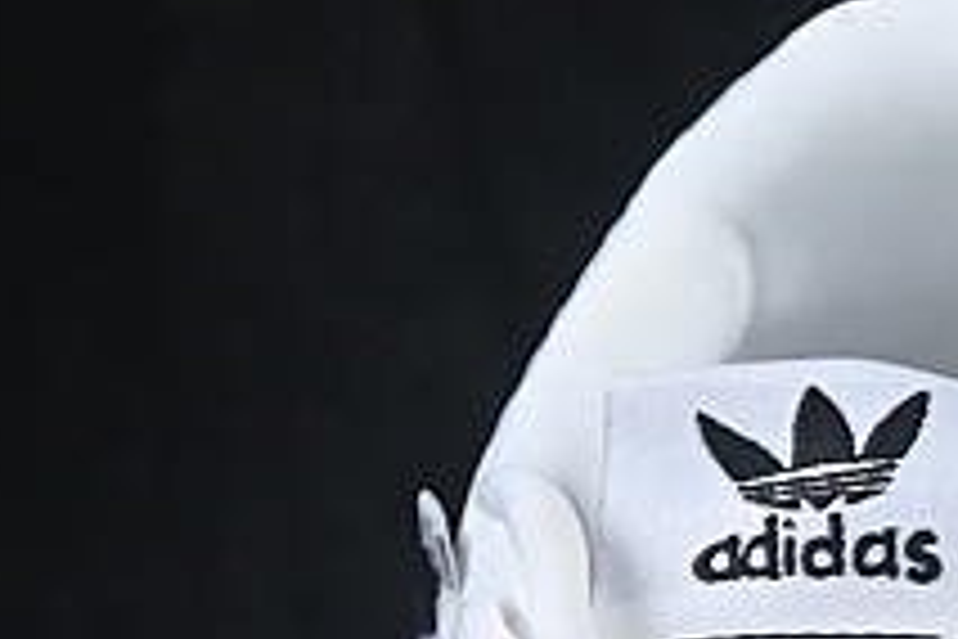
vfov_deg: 3.6
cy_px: 1472
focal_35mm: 380
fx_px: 10111
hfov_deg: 5.4
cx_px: 1313
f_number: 8
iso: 160
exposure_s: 1/80
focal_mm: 50
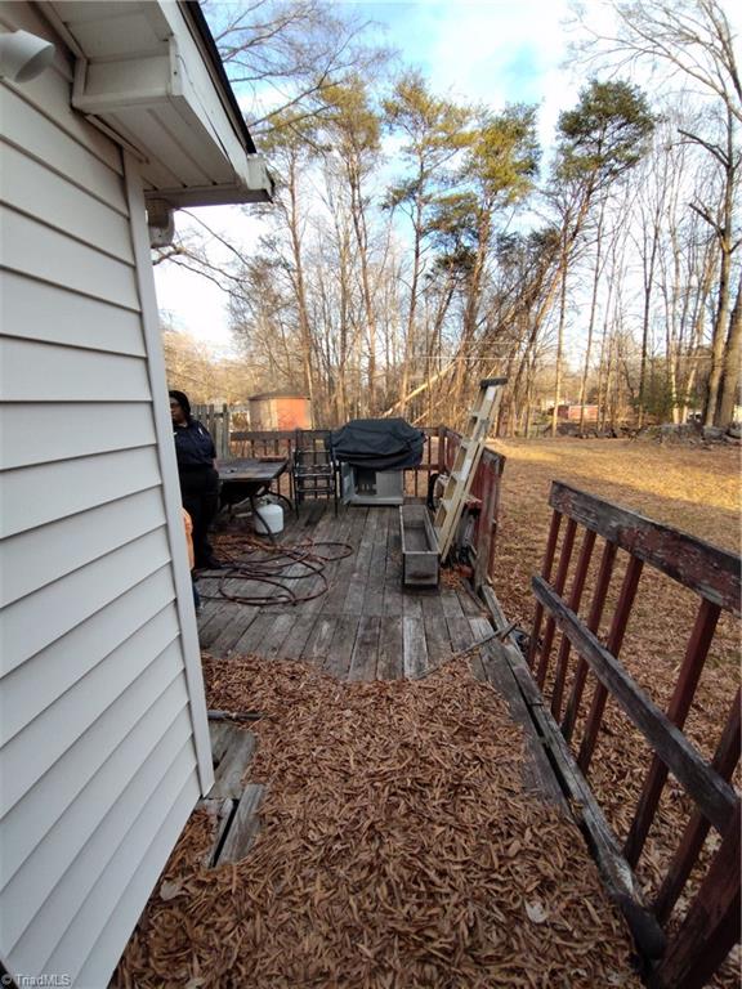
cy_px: 494
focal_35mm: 16
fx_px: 457
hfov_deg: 78.1
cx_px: 371
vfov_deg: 94.5
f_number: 2.2
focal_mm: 1.66
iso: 100
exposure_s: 1/148
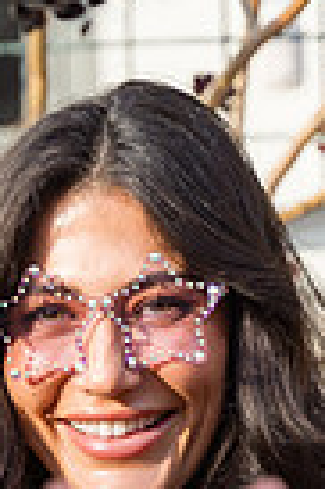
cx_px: -121
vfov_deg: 10.1
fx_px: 2674
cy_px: 732
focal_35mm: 197
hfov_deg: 6.9
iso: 100
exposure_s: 1/320
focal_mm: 60
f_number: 2.8
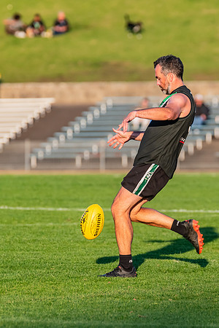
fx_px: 4798
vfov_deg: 3.9
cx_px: 161
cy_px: 170
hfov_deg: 2.6
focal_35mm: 526
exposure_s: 1/1600
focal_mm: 330
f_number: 5.6
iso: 800
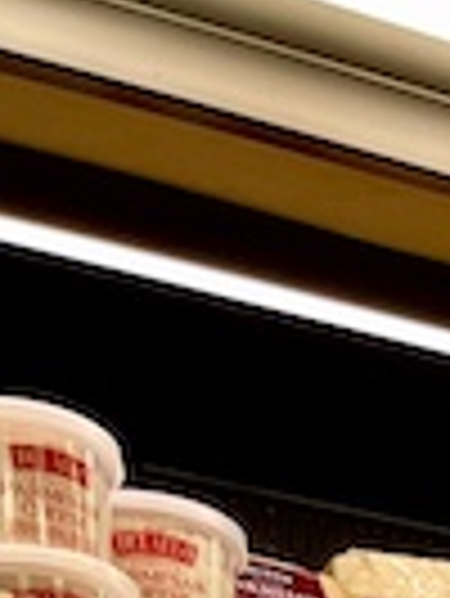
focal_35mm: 150
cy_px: 1709
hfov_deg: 9.3
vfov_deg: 10.2
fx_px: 2596
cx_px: 918
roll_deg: +0.8
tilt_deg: -4.9
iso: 64
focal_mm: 5.1
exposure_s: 1/120
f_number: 1.6
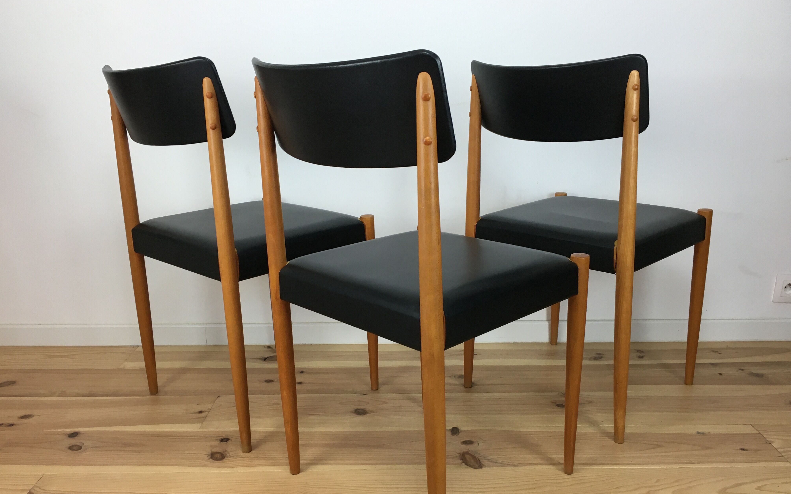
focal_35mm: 31
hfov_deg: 61.2
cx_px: 395
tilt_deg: -17.4
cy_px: 284
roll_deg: +0.4
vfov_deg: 40.5
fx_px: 668
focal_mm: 4.15
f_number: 2.2
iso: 32
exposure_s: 1/33
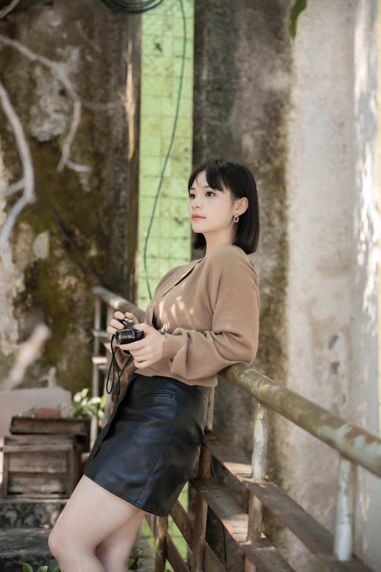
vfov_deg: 28.8
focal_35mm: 70
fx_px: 1111
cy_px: 286
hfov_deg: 19.5
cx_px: 190
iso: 100
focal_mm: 70
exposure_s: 1/60
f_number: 2.8
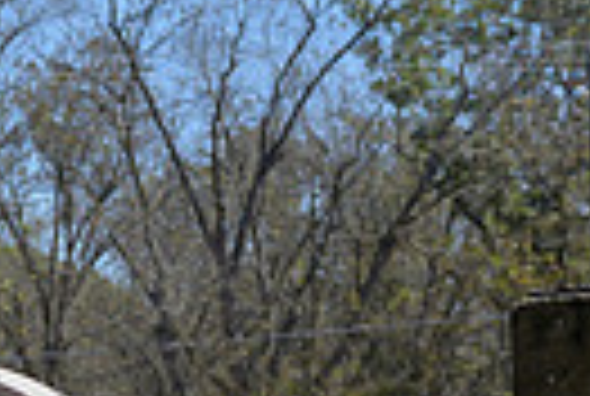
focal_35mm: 282
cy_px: 232
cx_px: -569
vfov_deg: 4.9
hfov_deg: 7.0
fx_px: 4632
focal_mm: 44
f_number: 5.6
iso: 200
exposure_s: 1/800
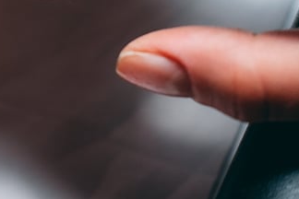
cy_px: -150
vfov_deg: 6.8
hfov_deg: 10.3
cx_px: -64
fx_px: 1628
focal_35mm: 196
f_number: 2
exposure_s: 1/125
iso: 250
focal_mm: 35
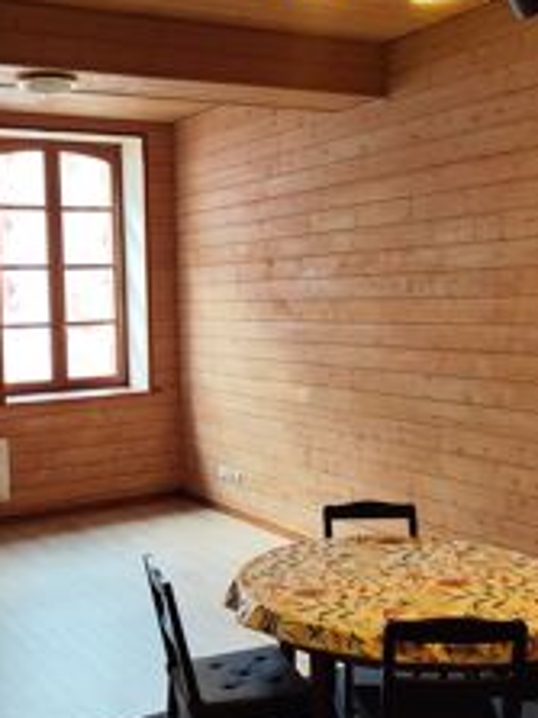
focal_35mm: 44
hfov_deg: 32.4
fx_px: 913
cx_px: 148
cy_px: 388
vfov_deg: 42.9
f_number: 1.65
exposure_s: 1/50
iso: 160
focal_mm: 6.19
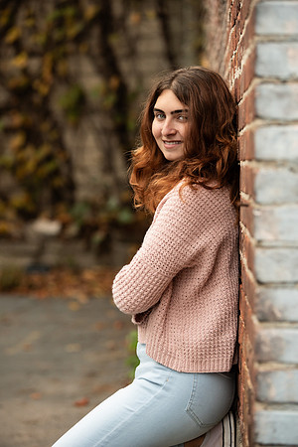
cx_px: 149
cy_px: 224
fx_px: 1391
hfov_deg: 12.2
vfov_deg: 18.3
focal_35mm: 112
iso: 500
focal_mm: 112
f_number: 3.5
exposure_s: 1/320
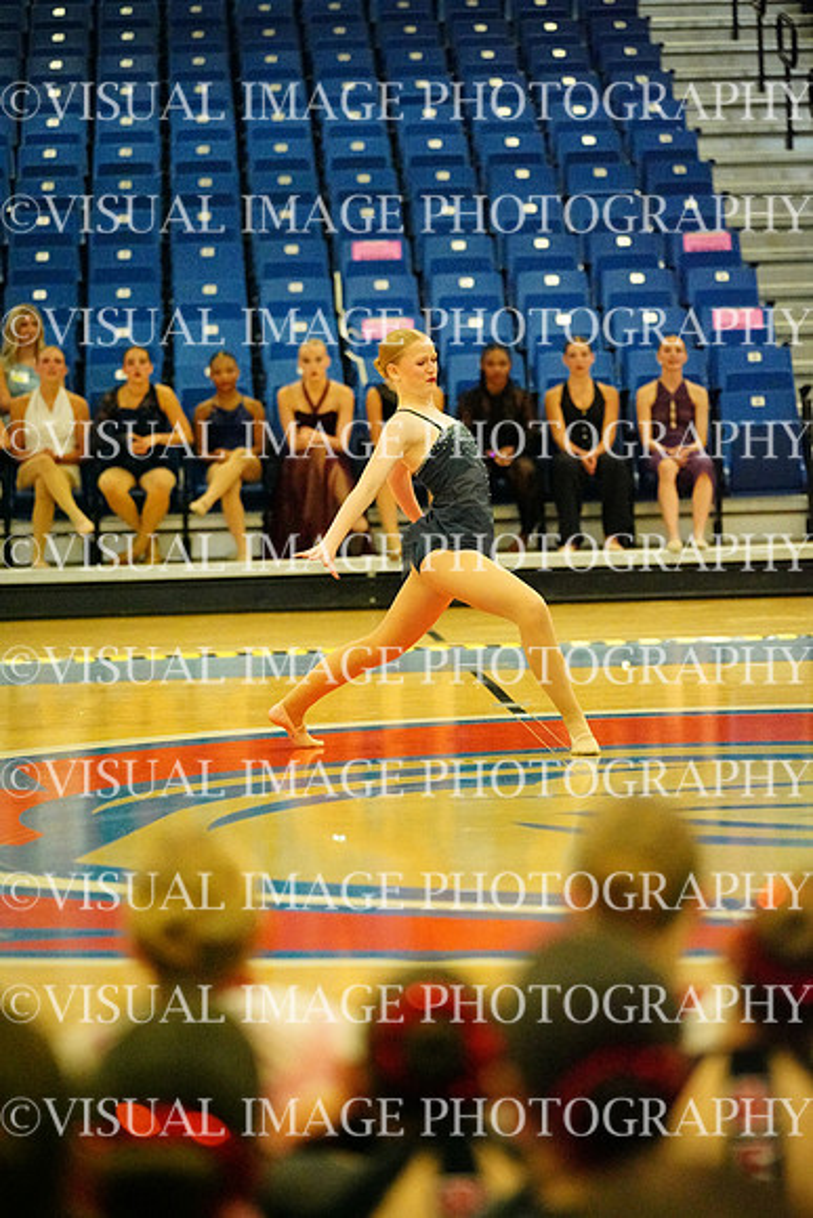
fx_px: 5078
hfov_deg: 9.2
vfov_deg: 13.7
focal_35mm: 150
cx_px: 406
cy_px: 609
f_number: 2.8
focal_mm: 150
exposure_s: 1/1600
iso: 25600
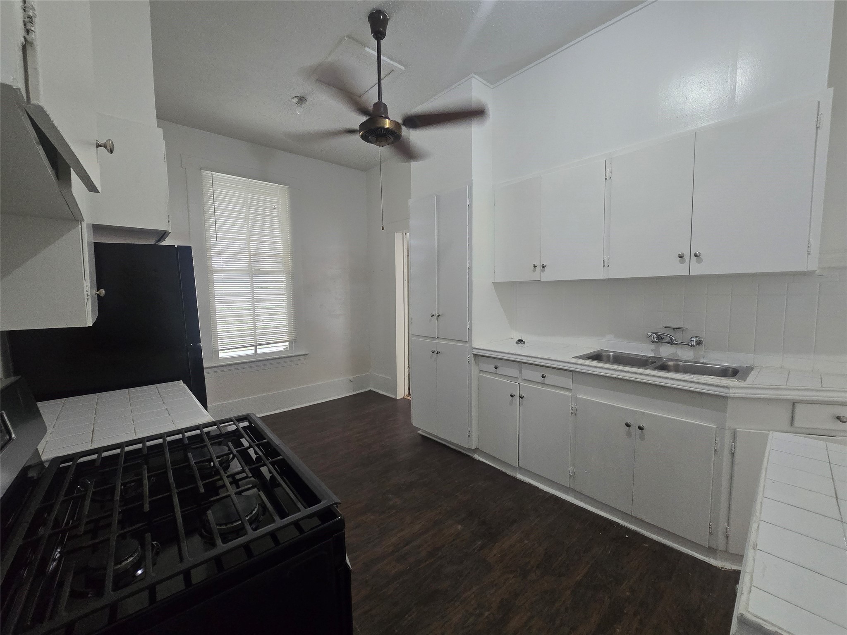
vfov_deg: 89.9
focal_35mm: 13
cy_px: 318
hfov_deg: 106.2
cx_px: 424
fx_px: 318
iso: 400
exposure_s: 1/60
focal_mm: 2.2
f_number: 2.2
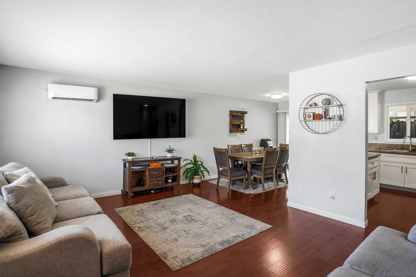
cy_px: 138
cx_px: 208
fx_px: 191
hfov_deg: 95.0
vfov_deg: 72.1
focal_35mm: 16
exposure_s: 1/10
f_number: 7.1
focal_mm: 11
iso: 400
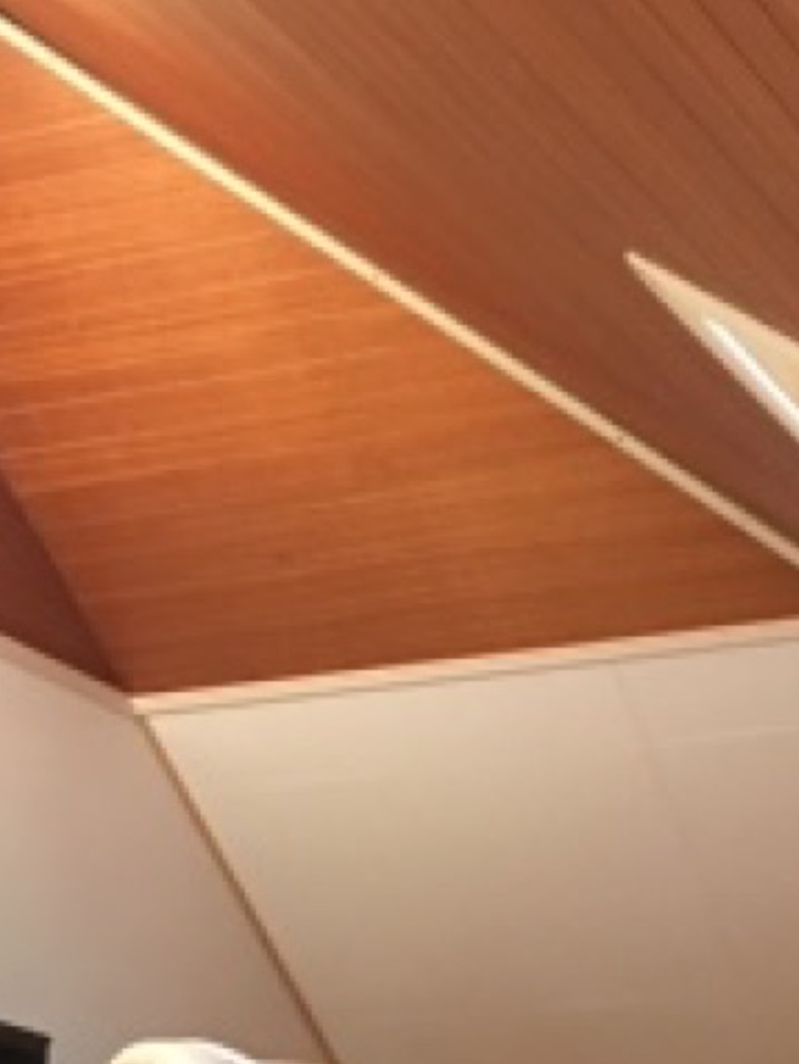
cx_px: 668
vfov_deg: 19.5
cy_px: 1104
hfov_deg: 15.1
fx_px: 2983
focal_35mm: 97
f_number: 2.2
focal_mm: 4.15
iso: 64
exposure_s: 1/4
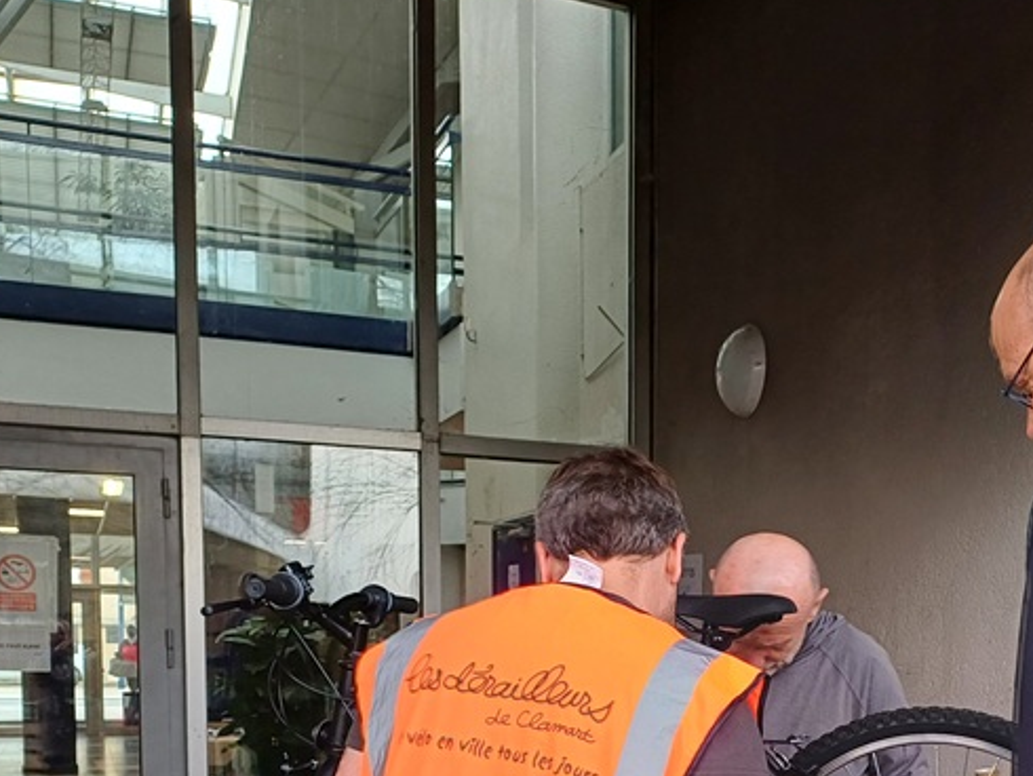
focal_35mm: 51
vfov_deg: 27.4
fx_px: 1523
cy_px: 725
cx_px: 786
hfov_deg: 36.5
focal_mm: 4.65
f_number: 1.8
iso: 50
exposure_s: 1/50
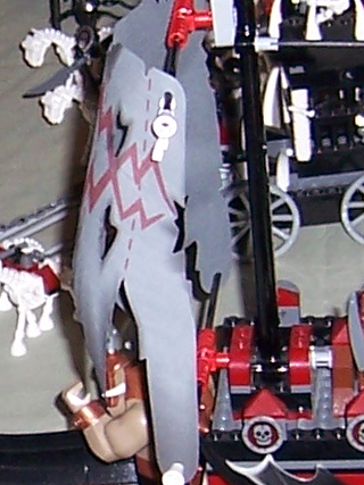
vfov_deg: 9.9
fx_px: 2791
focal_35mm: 199
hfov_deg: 7.3
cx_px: -179
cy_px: 235
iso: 80
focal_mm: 5.5
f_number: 2.8
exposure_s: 1/60
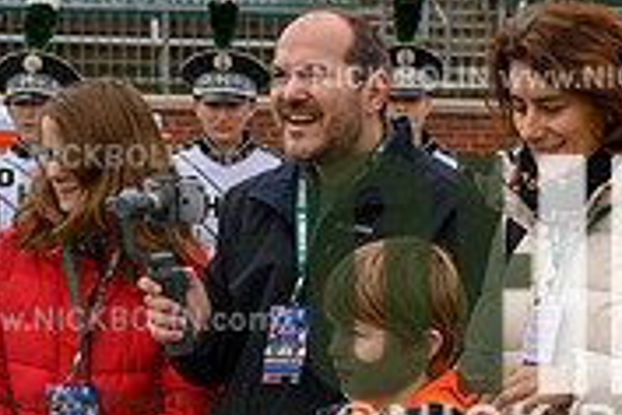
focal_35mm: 103
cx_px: 555
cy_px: 322
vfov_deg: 13.2
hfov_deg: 19.5
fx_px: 1779
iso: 125
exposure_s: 1/500
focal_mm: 31.5
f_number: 4
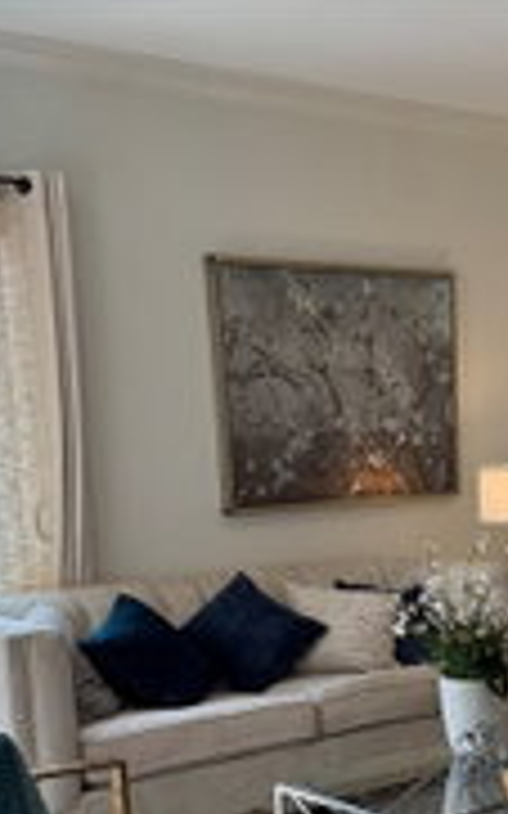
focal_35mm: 60
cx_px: 420
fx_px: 1330
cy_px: 711
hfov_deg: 21.3
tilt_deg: -12.3
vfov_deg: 32.5
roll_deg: +2.0
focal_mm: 6.76
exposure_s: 1/252
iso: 64
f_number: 1.78
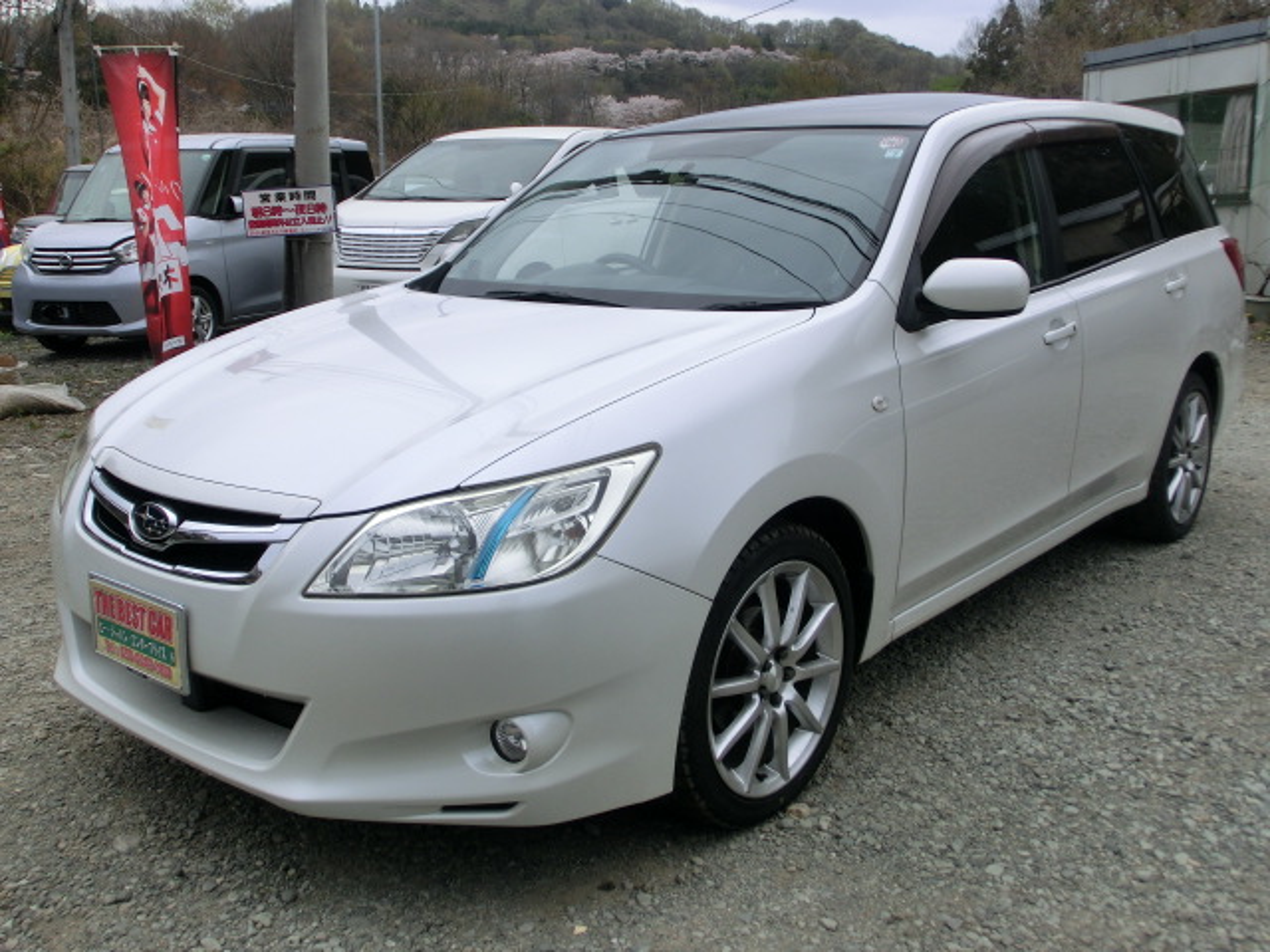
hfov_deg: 50.1
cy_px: 476
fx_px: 1357
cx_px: 635
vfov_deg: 38.7
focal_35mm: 37
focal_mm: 6.61
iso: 100
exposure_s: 1/640
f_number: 3.9
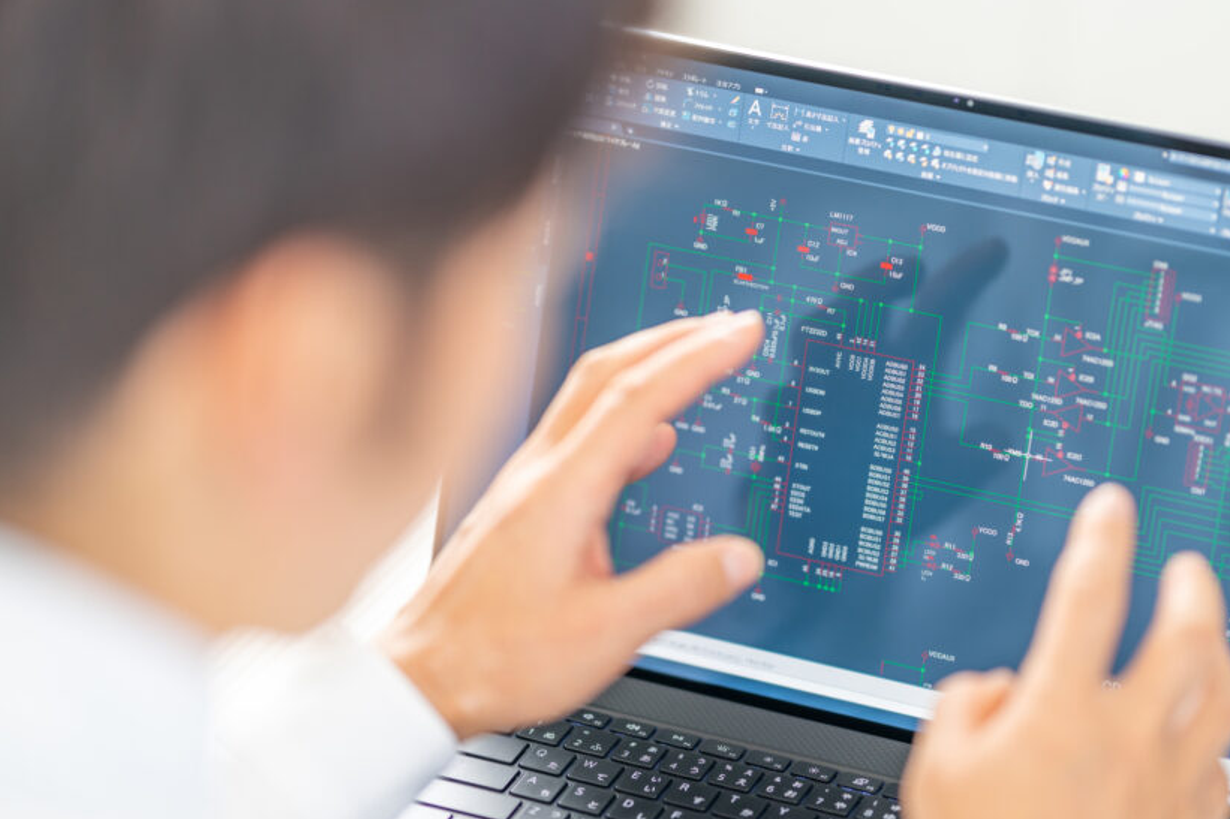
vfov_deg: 10.5
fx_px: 4475
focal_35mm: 131
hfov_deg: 15.6
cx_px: 742
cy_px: 482
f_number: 1.4
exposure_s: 1/50
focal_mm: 105
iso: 100
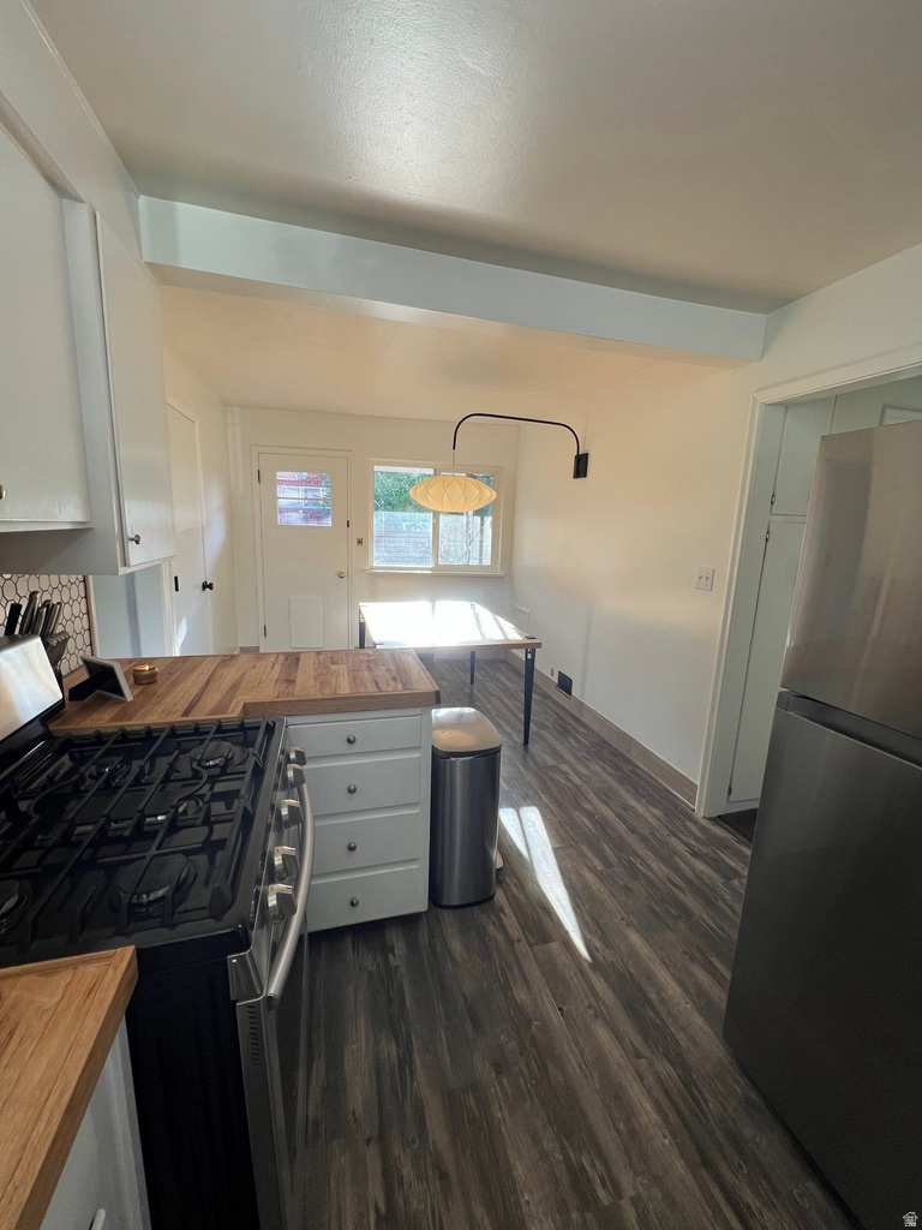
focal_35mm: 13
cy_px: 615
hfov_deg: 89.9
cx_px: 461
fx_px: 462
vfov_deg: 106.2
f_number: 1.8
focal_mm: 1.57
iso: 64
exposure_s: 1/99
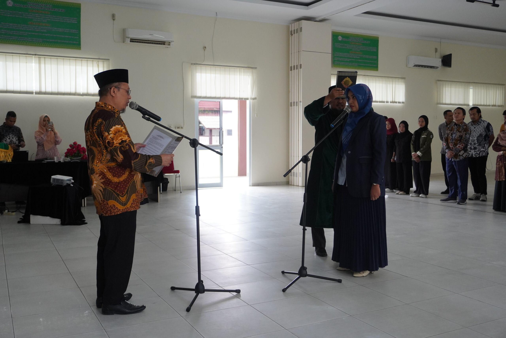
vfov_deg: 36.9
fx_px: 506
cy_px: 169
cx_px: 253
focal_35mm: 36
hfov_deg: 53.1
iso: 800
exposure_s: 1/160
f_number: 4.5
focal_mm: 24
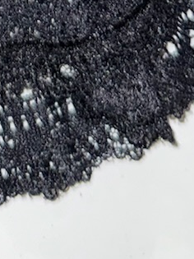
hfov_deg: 9.2
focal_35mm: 156
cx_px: -131
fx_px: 1166
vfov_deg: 10.3
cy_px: -429
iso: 80
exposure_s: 1/39
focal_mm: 6.76
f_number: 1.78
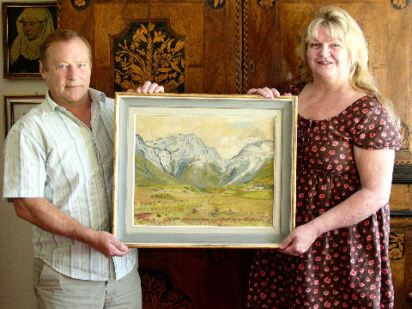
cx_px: 206
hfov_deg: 40.4
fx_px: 559
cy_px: 154
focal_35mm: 47
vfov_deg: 30.9
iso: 100
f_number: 2.1
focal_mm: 11.9
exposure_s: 1/25
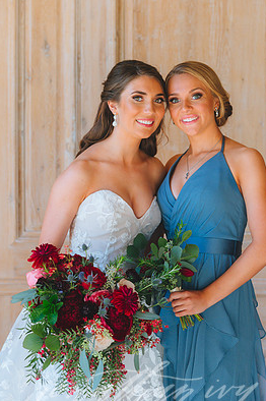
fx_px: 1243
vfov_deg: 18.3
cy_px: 204
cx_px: 140
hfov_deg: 12.2
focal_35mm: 112
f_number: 2.8
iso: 640
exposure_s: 1/250
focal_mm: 98
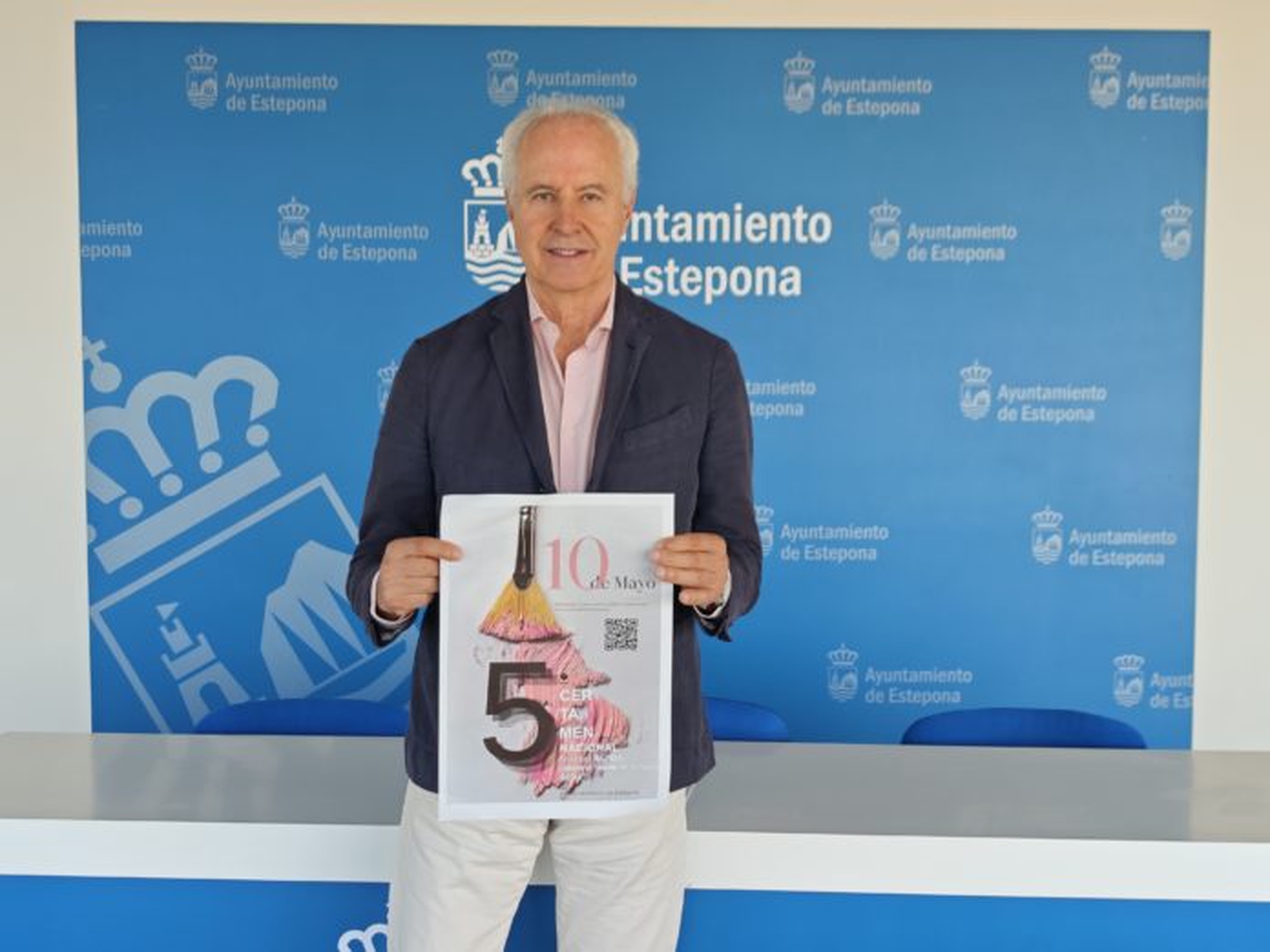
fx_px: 1688
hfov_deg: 41.2
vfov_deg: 31.5
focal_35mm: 46
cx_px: 635
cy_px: 476
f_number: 2
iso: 50
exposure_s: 1/142
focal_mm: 8.72
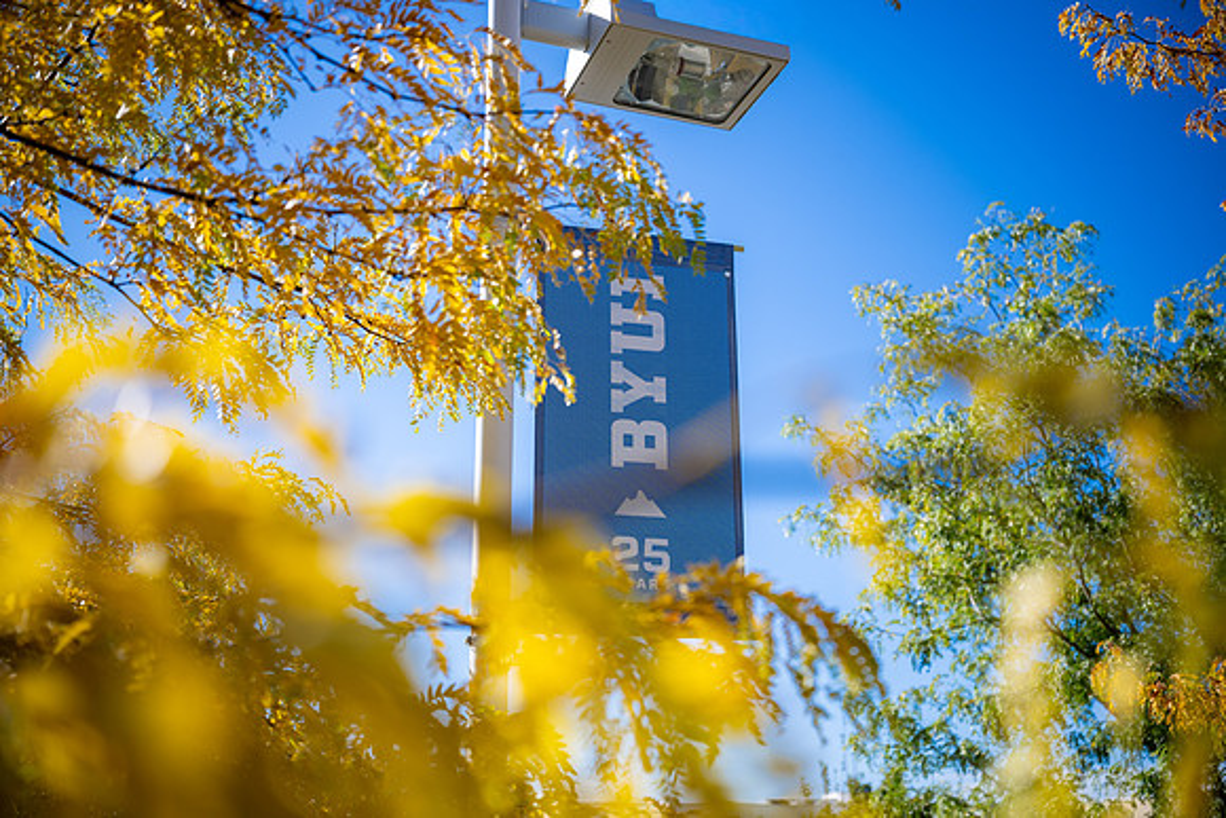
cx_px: 613
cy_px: 409
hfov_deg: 49.5
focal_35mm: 39
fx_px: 1328
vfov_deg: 34.2
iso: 100
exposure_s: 1/1000
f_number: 2.8
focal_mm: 39
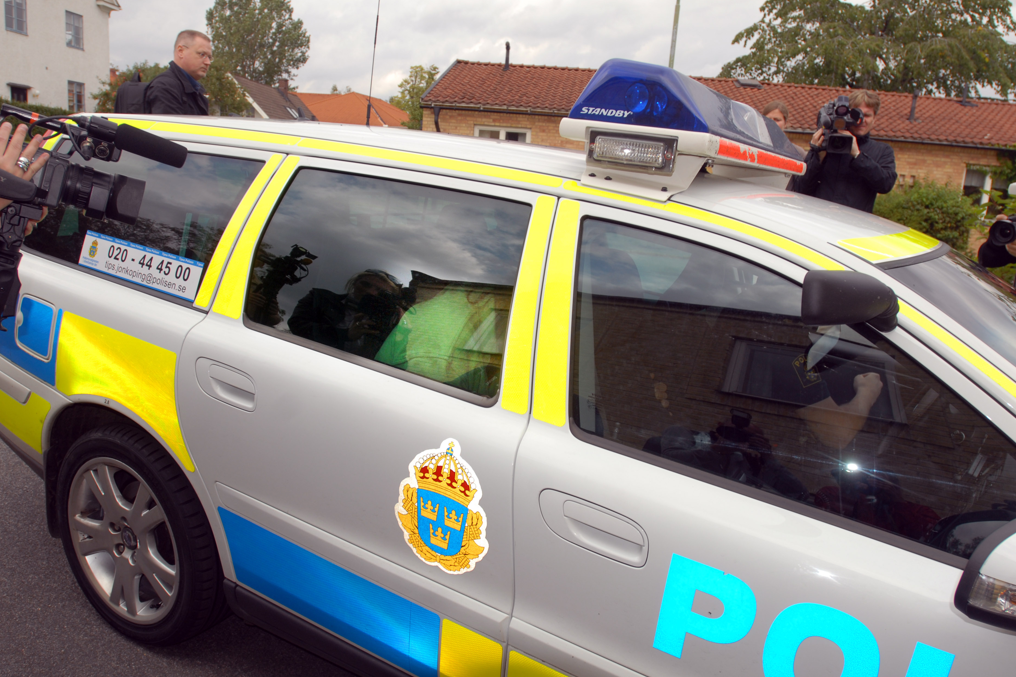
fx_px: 748
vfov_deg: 48.7
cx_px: 505
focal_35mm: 27
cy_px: 341
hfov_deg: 68.3
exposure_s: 1/250
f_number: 4
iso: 100
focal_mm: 17
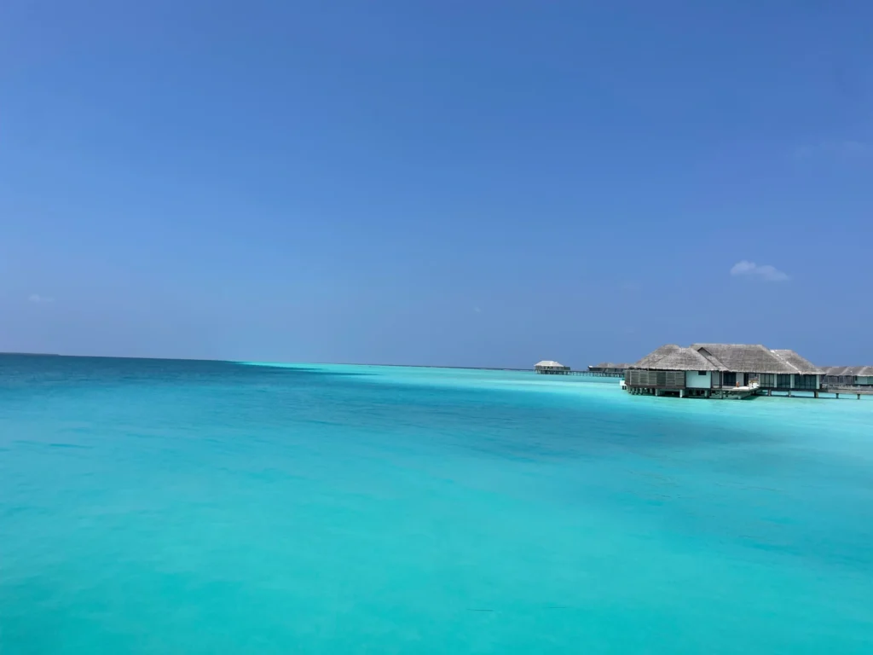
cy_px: 328
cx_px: 436
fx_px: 656
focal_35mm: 26
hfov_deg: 67.3
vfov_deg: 53.1
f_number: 1.6
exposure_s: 1/6897
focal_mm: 4.2
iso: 32
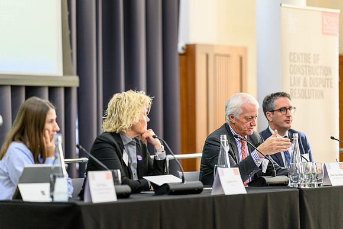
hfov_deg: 14.6
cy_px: 114
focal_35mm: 140
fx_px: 1338
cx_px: 172
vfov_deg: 9.8
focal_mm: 135
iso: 1400
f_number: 1.8
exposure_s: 1/250
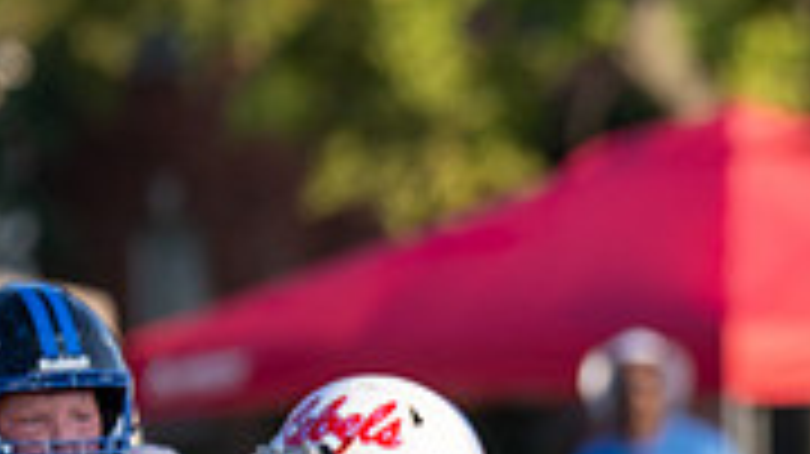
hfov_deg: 2.1
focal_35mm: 1037
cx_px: 1248
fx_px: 22259
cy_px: 791
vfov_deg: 1.2
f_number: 3.2
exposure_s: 1/2000
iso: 125
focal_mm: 200
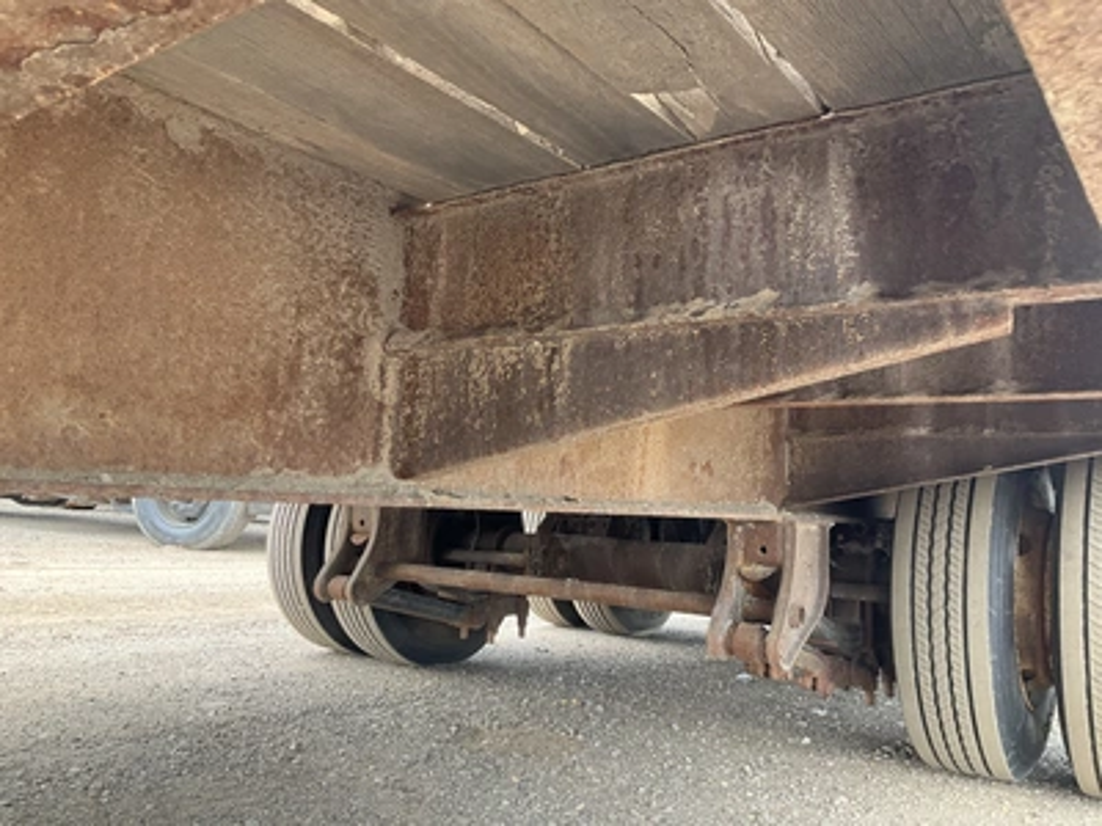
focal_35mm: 29
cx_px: 551
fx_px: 923
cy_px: 413
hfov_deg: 61.7
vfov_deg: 48.2
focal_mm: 3
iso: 64
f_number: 1.8
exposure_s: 1/106
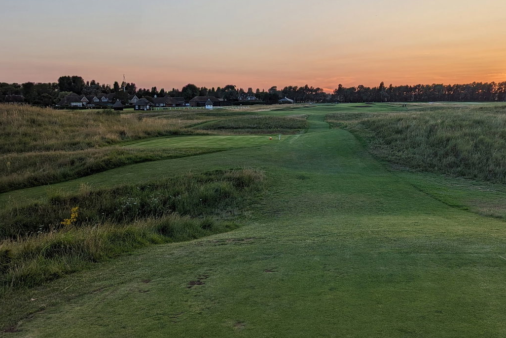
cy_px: 137
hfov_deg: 48.7
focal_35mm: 39
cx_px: 336
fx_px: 548
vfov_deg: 34.1
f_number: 1.85
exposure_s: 1/544
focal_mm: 6.81
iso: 32
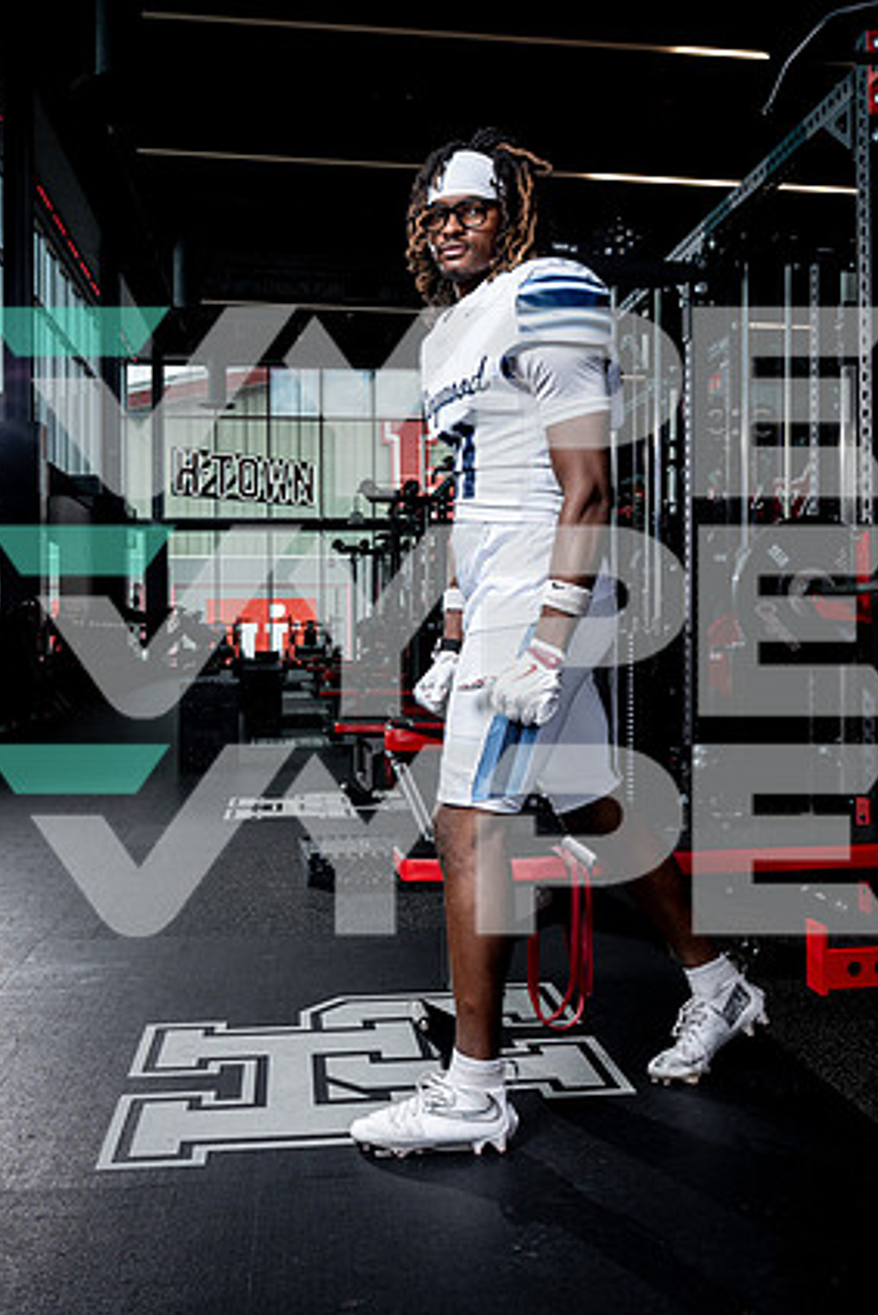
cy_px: 623
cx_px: 447
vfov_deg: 54.4
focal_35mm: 35
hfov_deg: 37.9
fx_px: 1279
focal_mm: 33
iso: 640
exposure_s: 1/250
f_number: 9
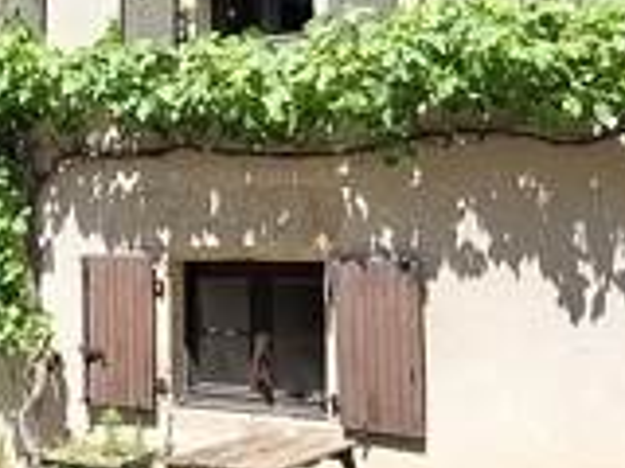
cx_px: 59
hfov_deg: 28.6
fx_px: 1174
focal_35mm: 65
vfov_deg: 22.3
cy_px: 94
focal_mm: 1.74
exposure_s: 1/586
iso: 40
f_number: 2.2
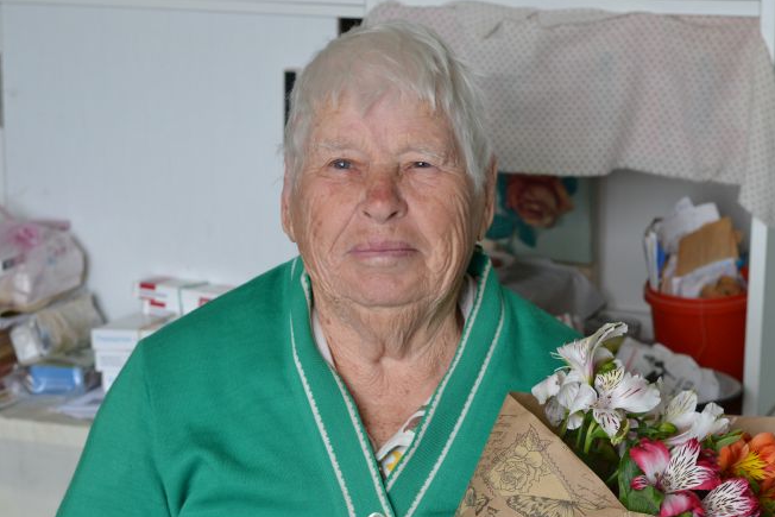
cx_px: 436
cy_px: 312
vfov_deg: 14.9
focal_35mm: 92
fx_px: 1981
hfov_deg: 22.1
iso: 400
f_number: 4.5
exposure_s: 1/80
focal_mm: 50
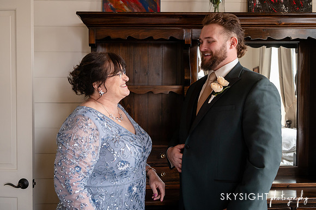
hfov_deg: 47.7
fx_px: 357
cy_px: 105
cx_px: 158
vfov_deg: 32.8
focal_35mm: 41
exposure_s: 1/125
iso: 2500
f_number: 5.6
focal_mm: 40
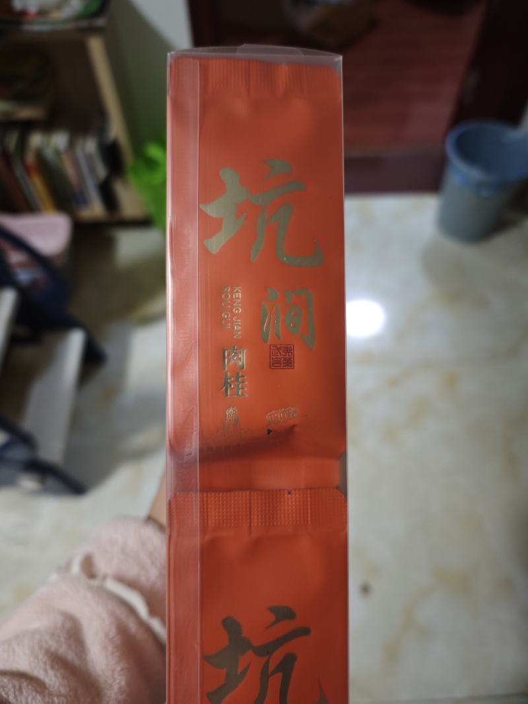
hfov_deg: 58.9
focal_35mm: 23
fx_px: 468
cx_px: 264
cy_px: 352
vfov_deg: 73.9
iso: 800
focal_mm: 6.55
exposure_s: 1/50
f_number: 1.6
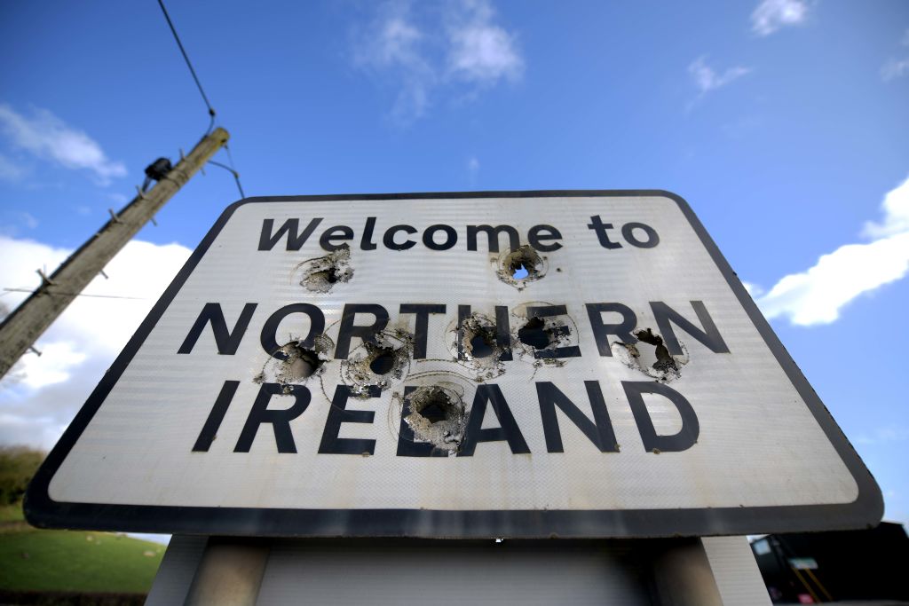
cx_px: 454
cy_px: 303
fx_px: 354
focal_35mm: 14
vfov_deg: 81.2
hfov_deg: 104.2
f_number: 3.2
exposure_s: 1/250
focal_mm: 14
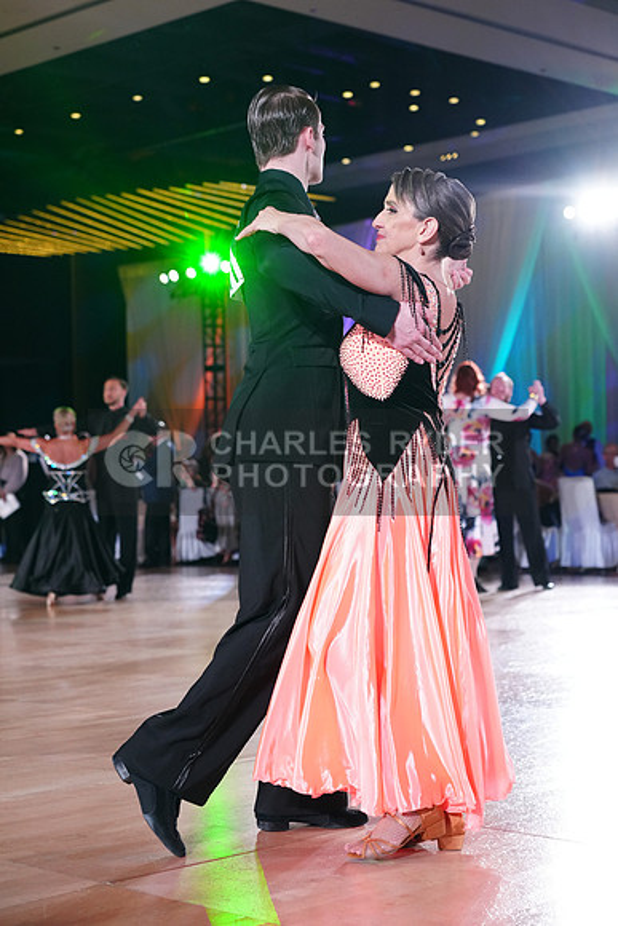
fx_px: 1570
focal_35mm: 61
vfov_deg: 32.9
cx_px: 309
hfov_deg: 22.3
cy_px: 463
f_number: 4
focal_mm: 61
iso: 2500
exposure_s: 1/320
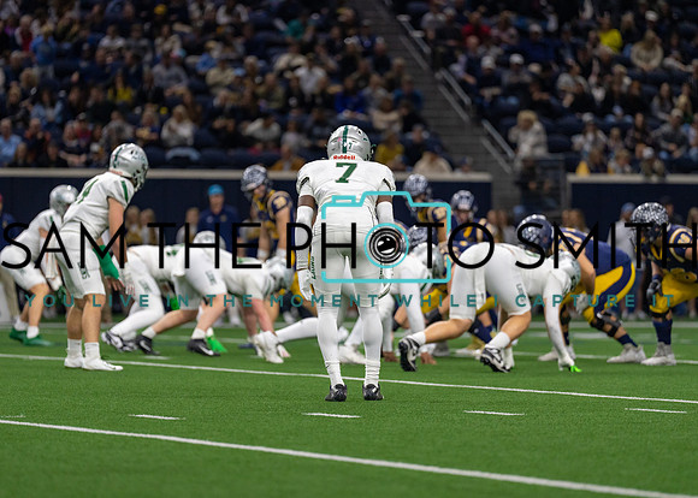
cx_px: 349
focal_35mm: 216
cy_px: 249
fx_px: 4280
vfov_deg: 6.7
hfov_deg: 9.3
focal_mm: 200
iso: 2000
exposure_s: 1/1000
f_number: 2.8
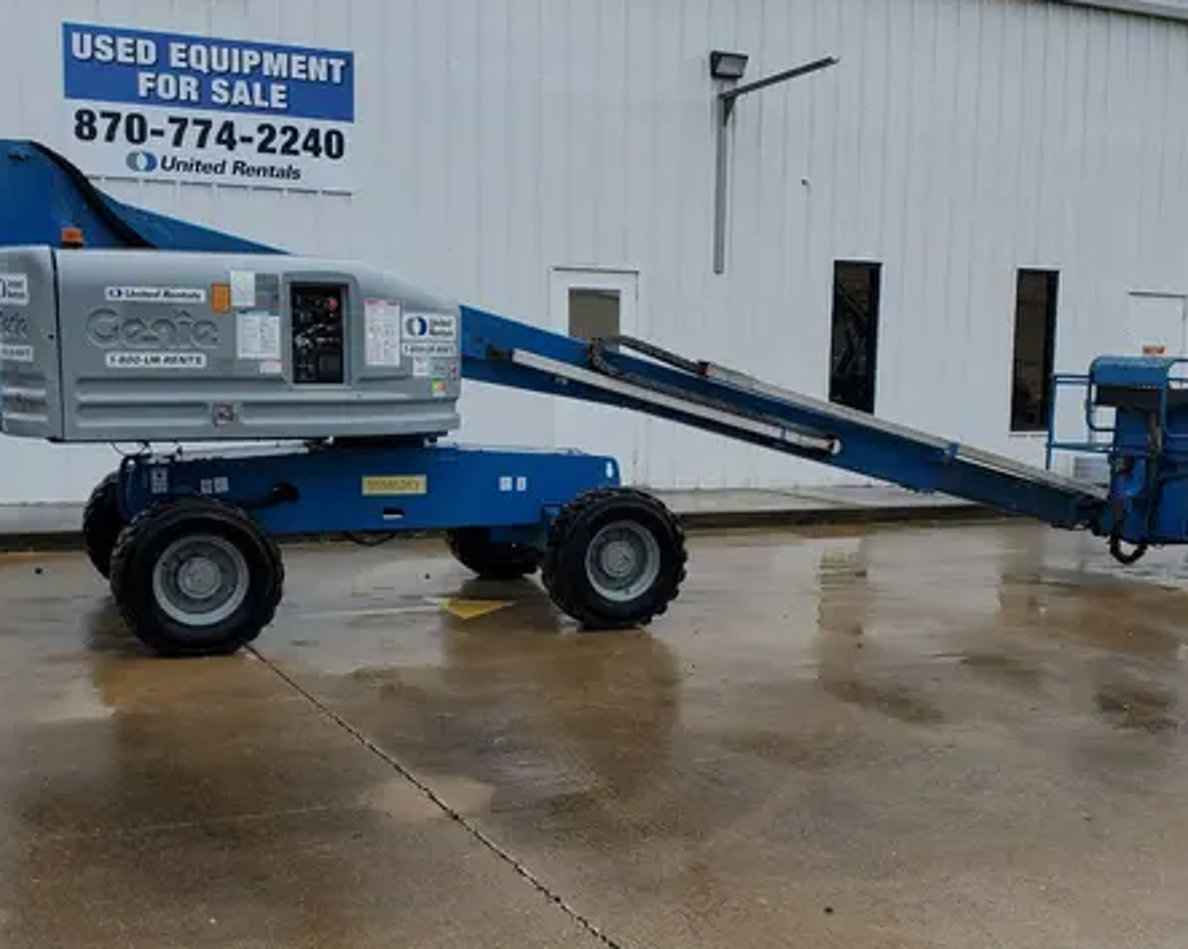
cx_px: 681
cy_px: 505
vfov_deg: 35.6
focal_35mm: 42
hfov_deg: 43.7
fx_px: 1476
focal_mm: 4.3
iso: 50
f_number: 2.4
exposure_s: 1/1205
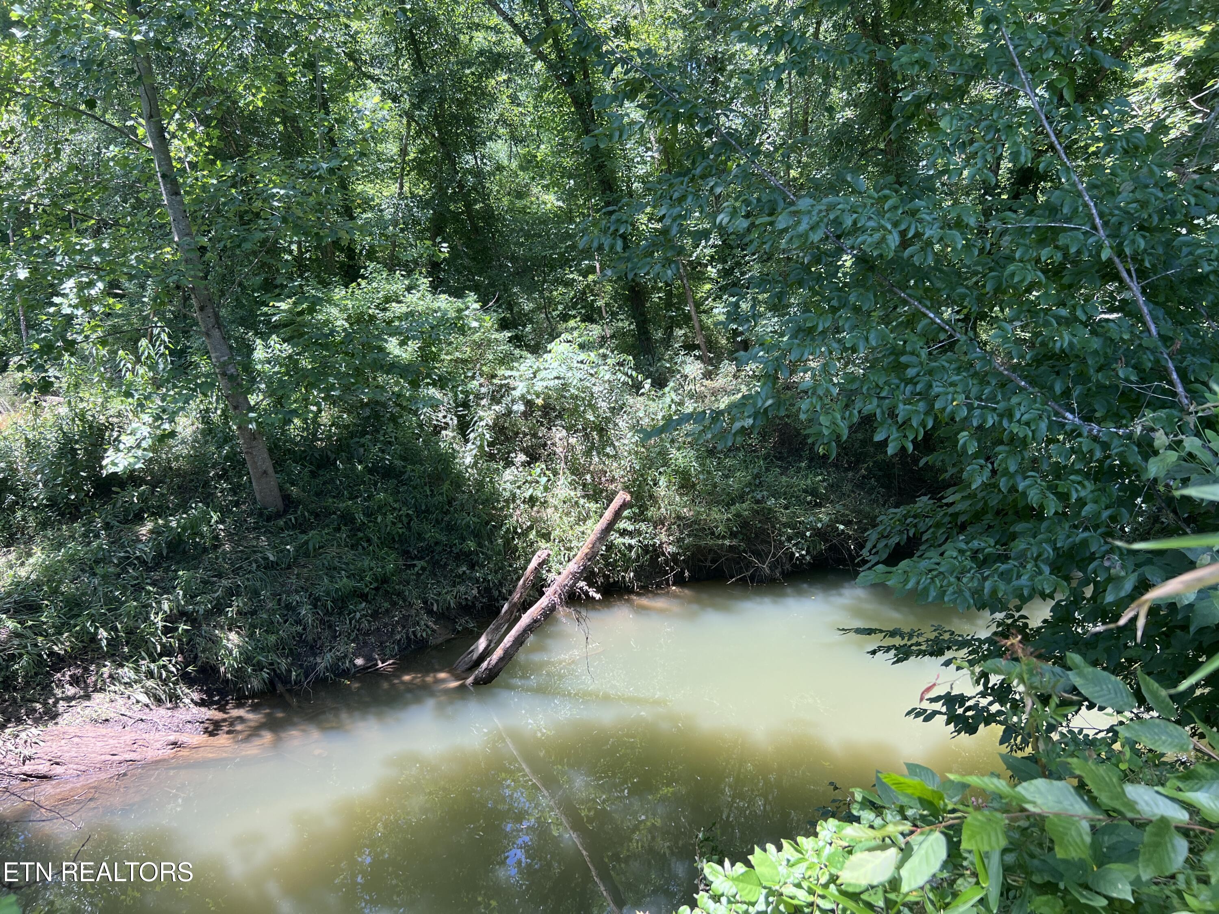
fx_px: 916
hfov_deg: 67.3
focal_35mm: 26
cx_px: 610
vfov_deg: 53.1
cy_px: 457
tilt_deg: -9.6
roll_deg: +0.0
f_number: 1.5
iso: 50
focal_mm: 5.7
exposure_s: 1/323
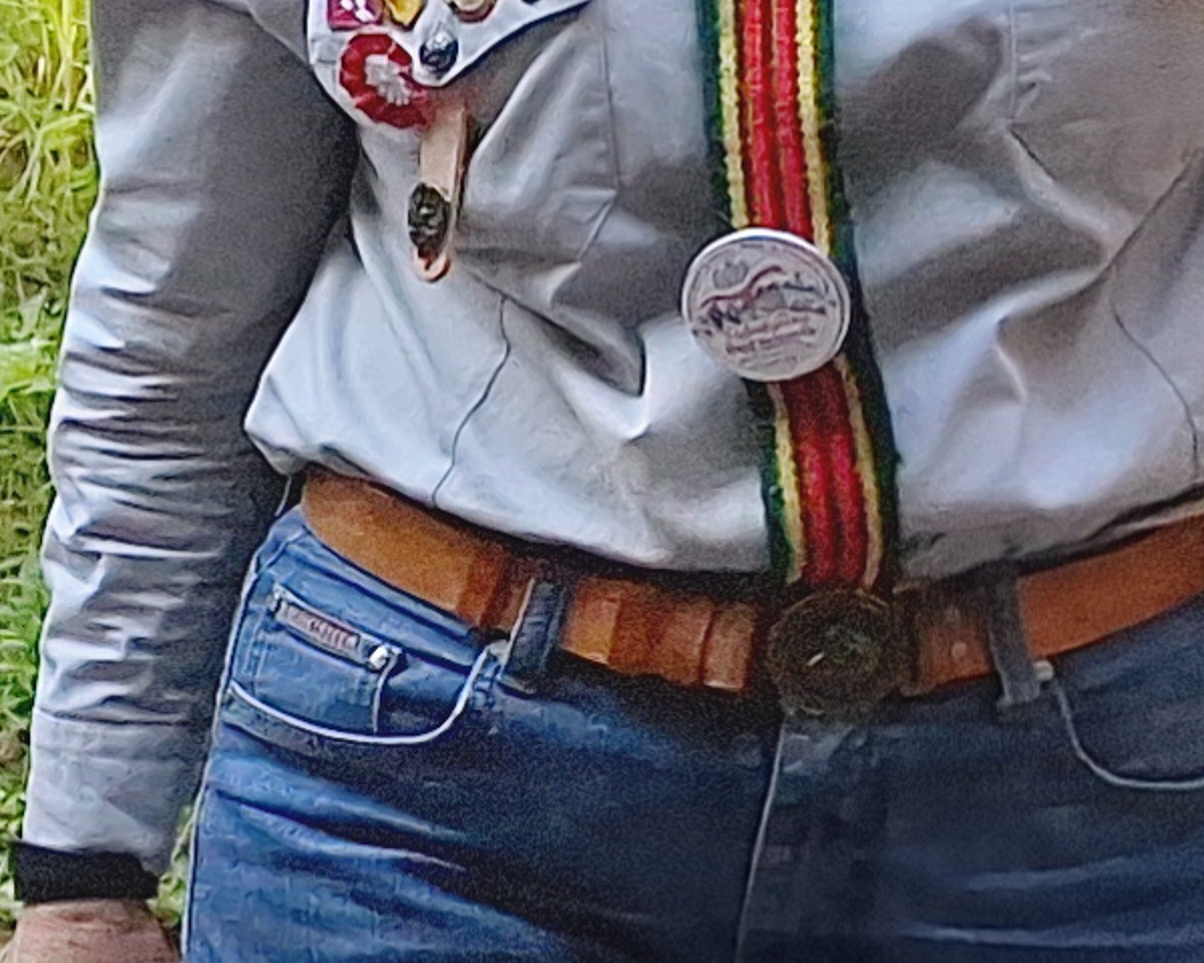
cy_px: 637
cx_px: -2119
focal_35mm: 153
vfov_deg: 10.1
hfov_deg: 10.1
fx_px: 5451
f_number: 1.8
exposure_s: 1/112
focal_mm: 5.54
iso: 40
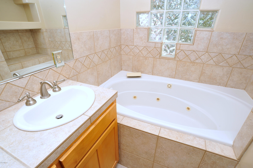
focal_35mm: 18
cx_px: 126
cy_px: 84
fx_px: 126
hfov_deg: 90.0
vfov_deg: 67.3
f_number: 13
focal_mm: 18
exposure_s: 1/40
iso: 640
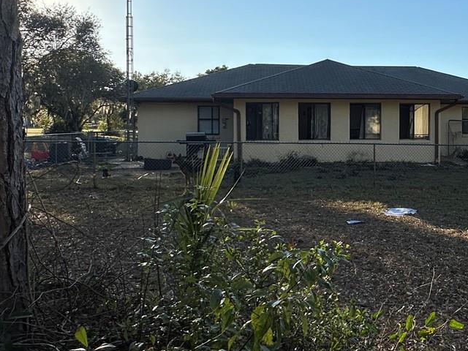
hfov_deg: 50.9
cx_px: 339
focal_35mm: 35
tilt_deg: +0.3
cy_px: 126
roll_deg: +0.7
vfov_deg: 40.3
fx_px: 473
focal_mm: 2.22
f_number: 2.2
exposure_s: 1/2212
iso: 50
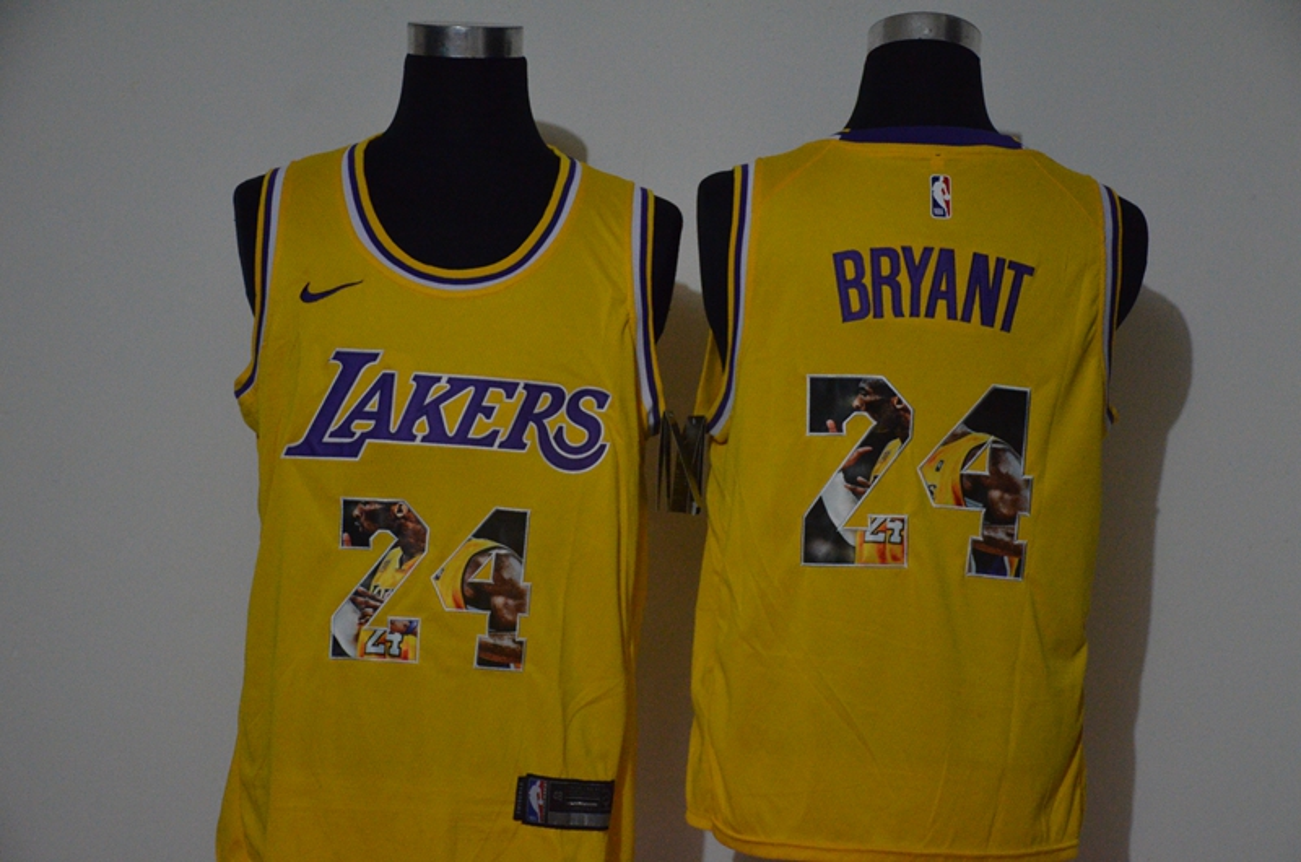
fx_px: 2813
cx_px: 650
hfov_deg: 26.0
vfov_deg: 17.4
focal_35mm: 78
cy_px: 431
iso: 4000
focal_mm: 52
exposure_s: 1/50
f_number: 4.8
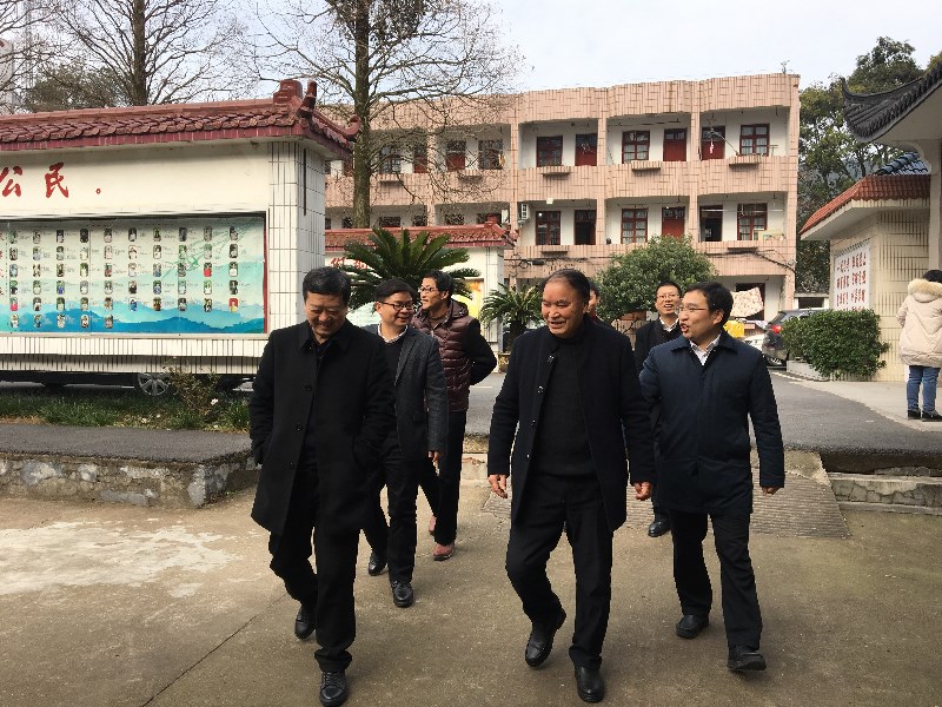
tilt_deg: -1.2
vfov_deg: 48.2
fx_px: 789
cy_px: 354
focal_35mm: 29
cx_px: 471
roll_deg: -1.2
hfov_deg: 61.7
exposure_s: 1/596
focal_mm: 4.15
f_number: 2.2
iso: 25
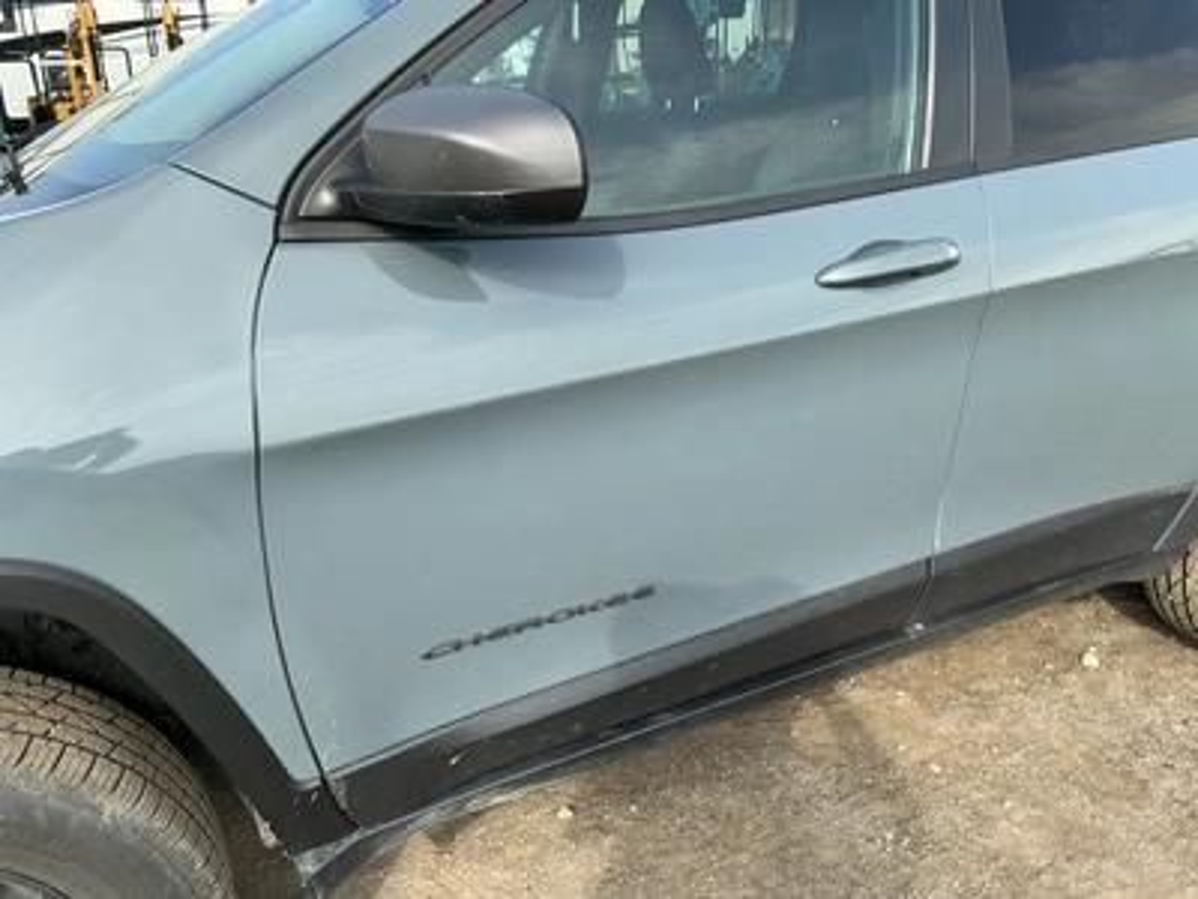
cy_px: 450
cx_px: 599
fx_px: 969
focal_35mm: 28
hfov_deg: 63.4
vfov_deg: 49.7
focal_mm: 3
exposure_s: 1/593
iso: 25
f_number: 1.8
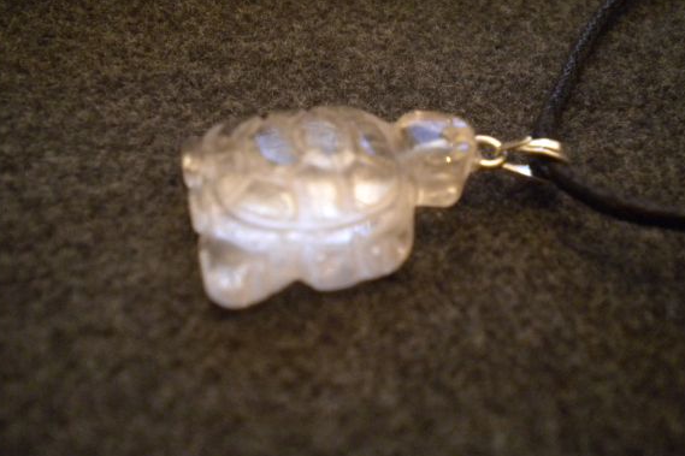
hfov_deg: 43.6
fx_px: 856
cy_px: 206
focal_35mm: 45
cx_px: 352
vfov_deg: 29.8
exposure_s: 1/8.8
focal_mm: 7.4
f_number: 3.5
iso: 652
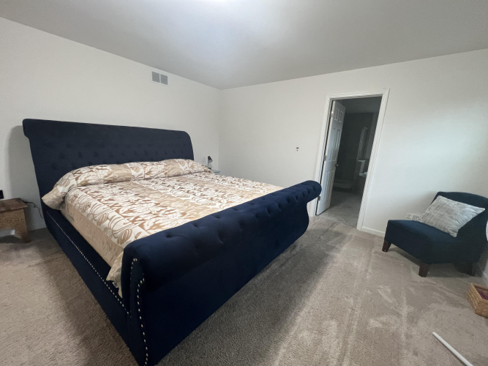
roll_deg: -3.4
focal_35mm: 13
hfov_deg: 106.2
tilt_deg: -12.2
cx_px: 244
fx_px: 183
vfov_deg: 89.9
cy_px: 183
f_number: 1.8
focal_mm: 1.57
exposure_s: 1/60
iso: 200
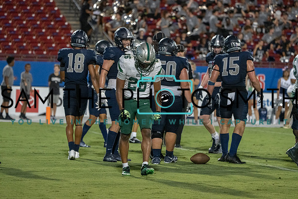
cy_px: 100
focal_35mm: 253
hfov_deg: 8.1
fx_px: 2095
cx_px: 149
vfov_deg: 5.4
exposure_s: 1/1000
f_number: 5.6
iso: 10000
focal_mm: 253
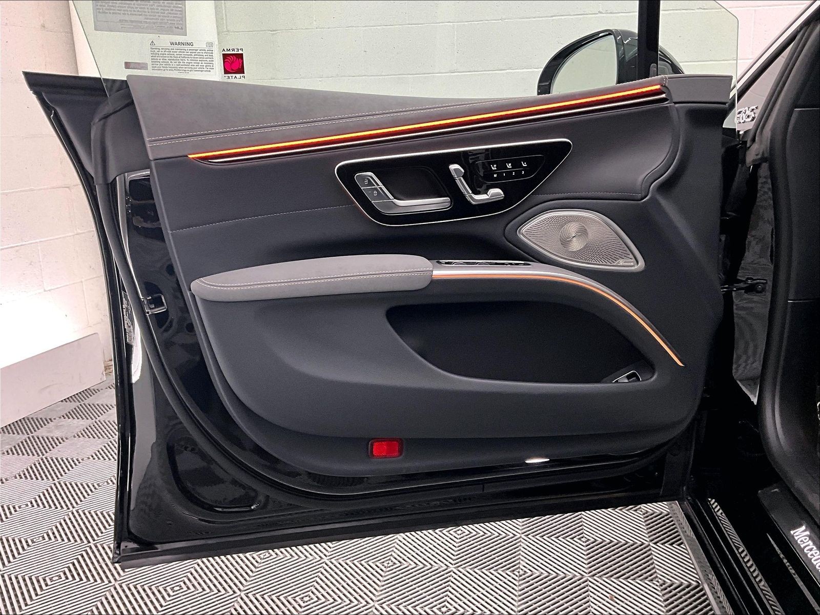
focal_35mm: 29
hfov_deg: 61.7
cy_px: 308
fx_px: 687
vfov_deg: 48.2
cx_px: 410
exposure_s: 1/60
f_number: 1.8
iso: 125
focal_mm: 3
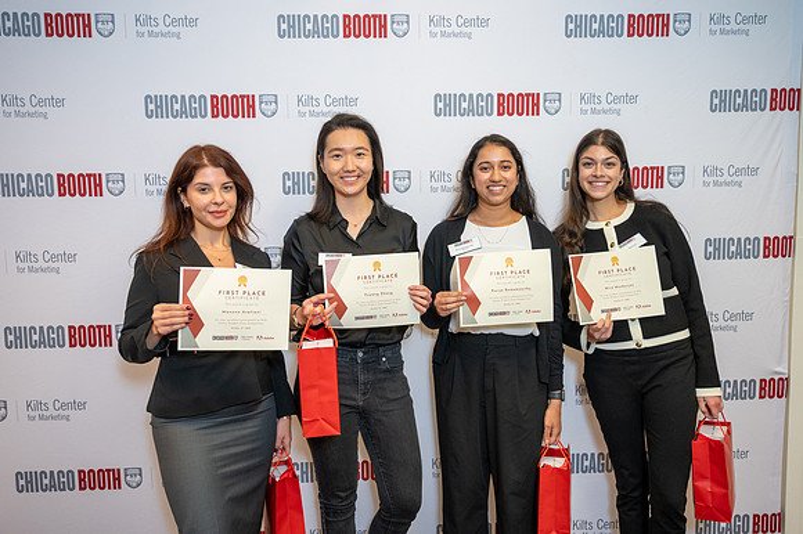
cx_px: 402
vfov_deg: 41.7
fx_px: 702
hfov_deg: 59.5
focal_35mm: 32
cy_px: 267
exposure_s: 1/100
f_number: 4
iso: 1600
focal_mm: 31.5
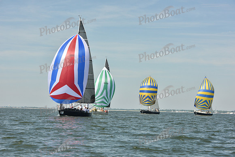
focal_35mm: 98
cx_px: 118
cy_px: 78
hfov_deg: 20.8
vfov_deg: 14.0
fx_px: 640
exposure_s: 1/1000
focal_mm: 98
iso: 320
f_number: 10
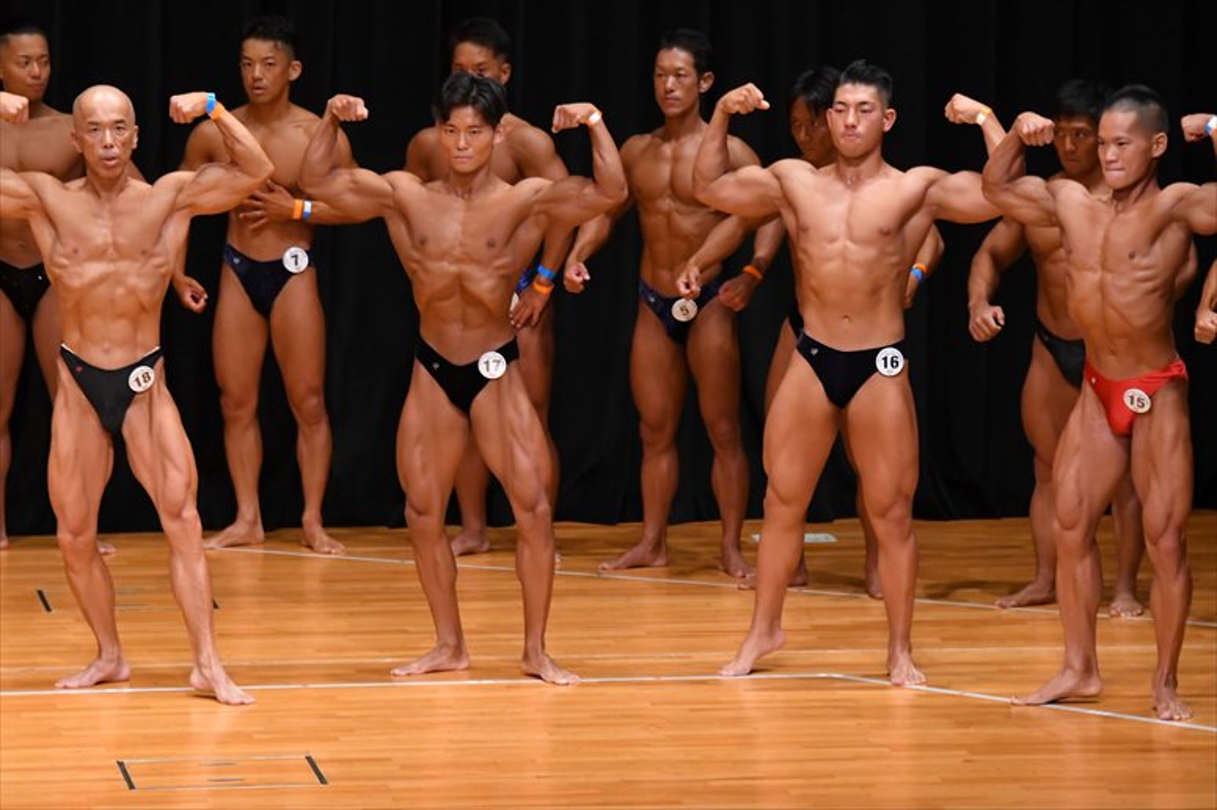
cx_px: 608
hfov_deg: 8.1
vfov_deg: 5.4
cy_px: 405
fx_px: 8616
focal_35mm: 255
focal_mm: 170
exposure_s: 1/400
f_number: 5.6
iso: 4000
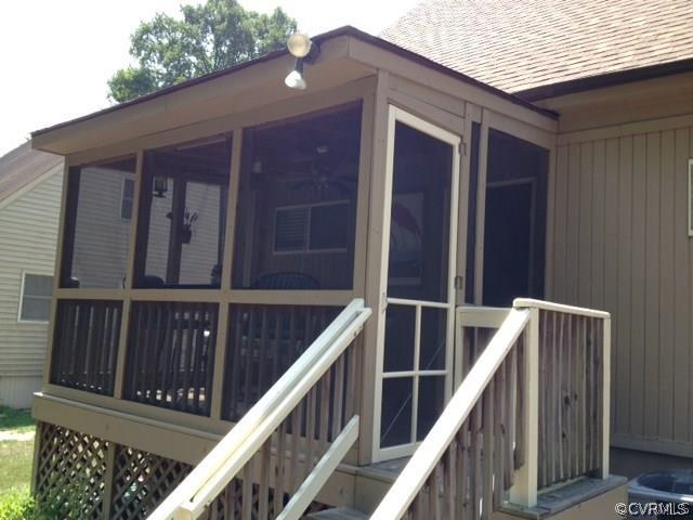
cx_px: 346
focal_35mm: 35
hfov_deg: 52.6
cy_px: 260
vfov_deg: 40.7
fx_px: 701
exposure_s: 1/370
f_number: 2.4
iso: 50
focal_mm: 4.28
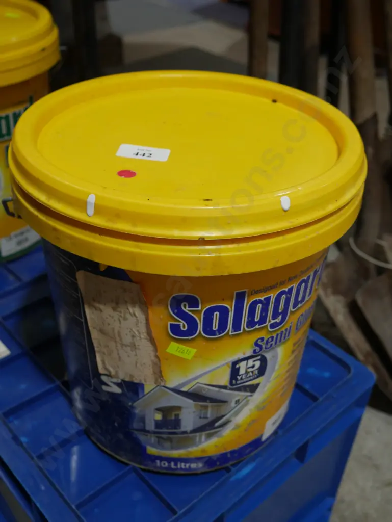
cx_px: 196
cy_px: 261
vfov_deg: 49.0
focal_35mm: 38
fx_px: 573
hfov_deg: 37.8
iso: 200
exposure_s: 1/80
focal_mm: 19
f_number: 4.1
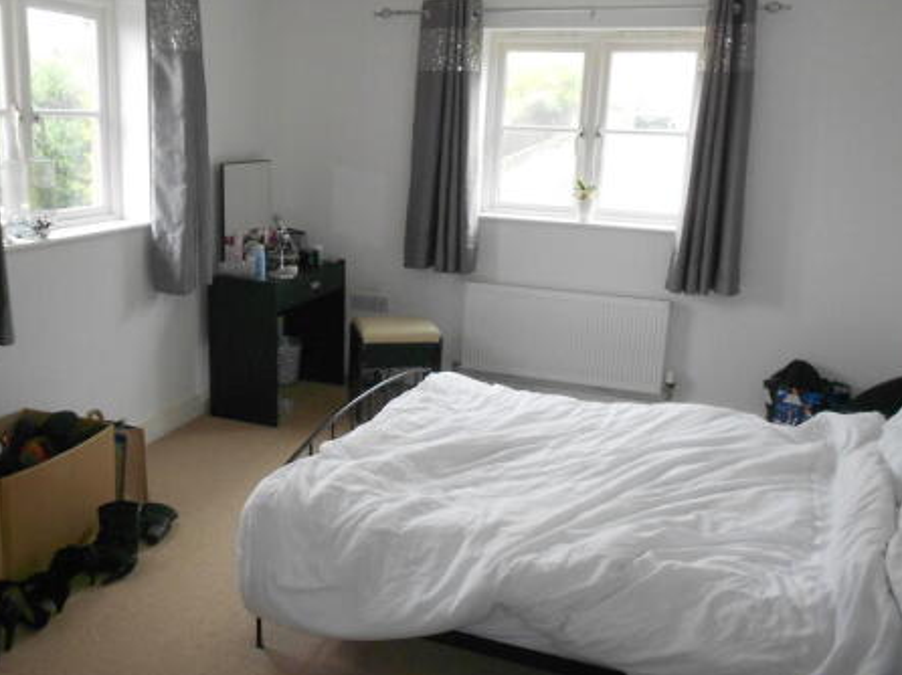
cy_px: 322
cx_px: 381
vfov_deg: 41.7
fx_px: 885
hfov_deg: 53.8
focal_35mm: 34
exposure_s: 1/30
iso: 320
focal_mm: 4.6
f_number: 3.2
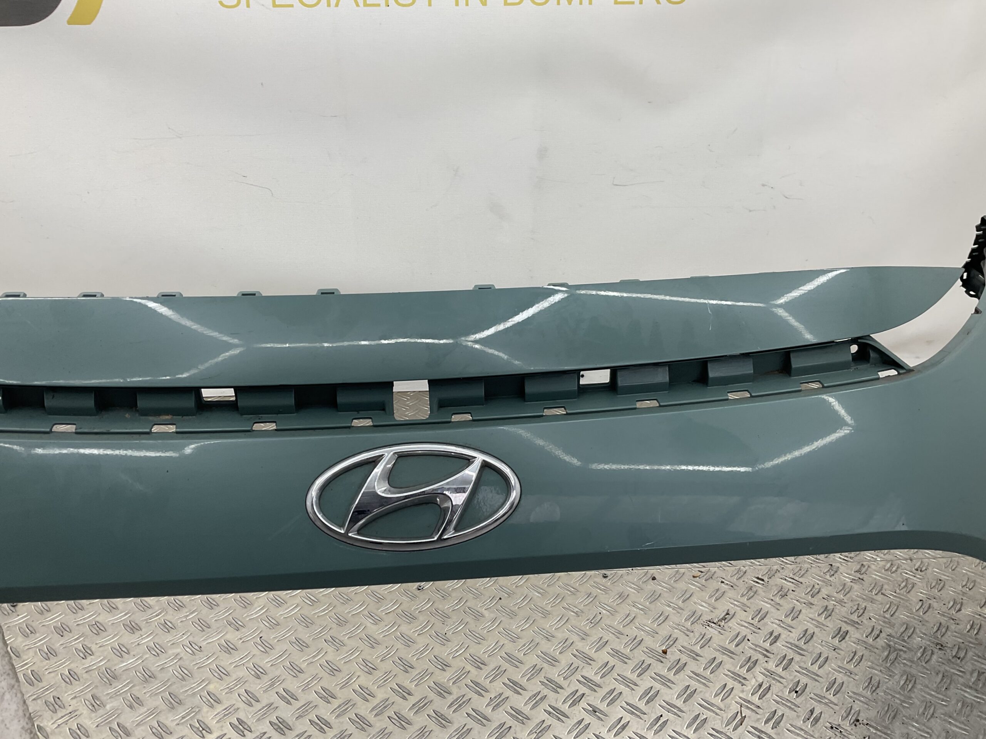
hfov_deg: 61.7
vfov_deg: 48.2
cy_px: 370
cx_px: 493
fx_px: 826
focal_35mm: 29
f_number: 1.8
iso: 25
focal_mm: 3
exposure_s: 1/120
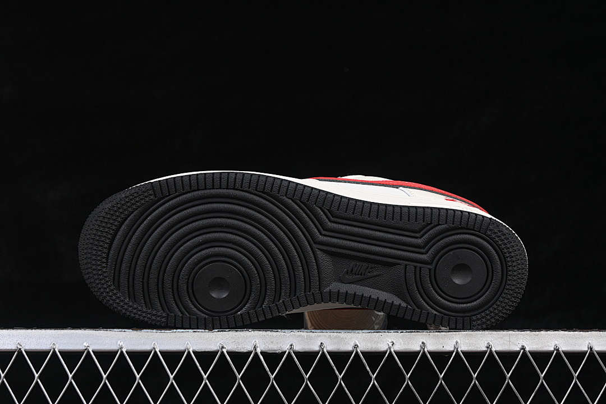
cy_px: 202
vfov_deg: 18.2
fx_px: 1262
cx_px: 303
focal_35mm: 75
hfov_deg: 27.0
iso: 160
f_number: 6.3
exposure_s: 1/60
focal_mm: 50
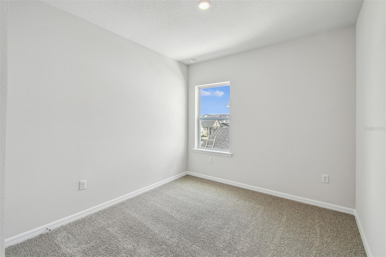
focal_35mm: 15
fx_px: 161
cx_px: 193
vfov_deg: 77.3
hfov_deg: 100.4
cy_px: 128
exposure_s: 1/40
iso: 100
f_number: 7.1
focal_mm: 10
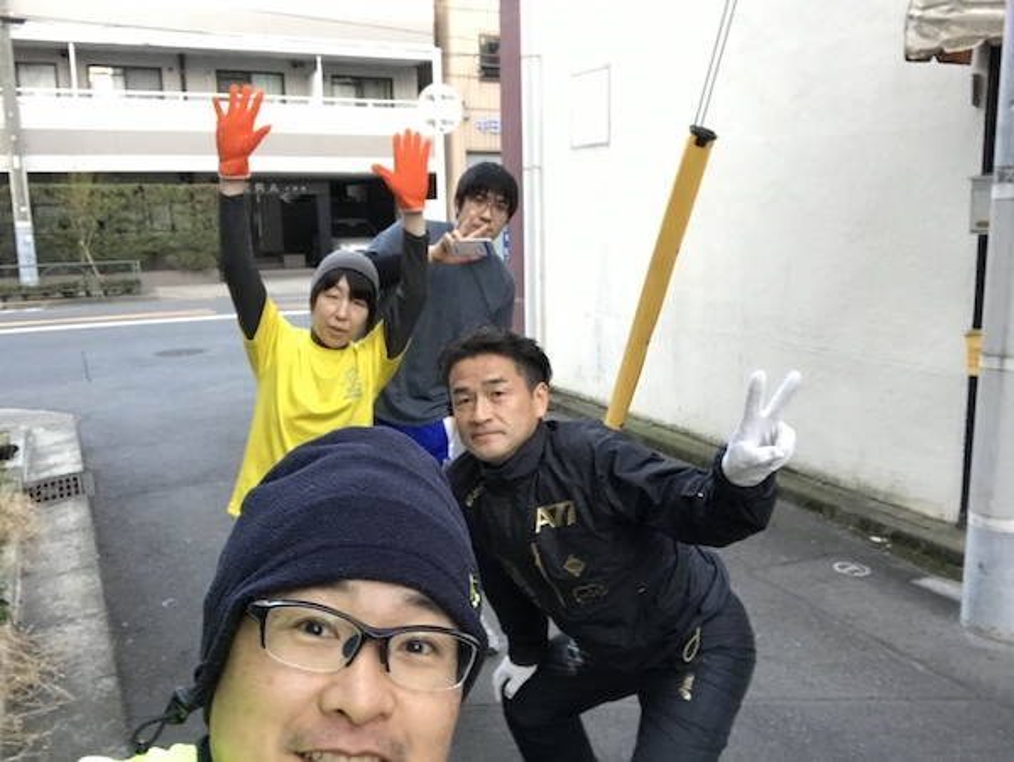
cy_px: 381
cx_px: 507
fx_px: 938
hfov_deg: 56.8
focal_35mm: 32
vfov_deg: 44.2
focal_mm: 2.87
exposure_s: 1/33
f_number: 2.2
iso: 100
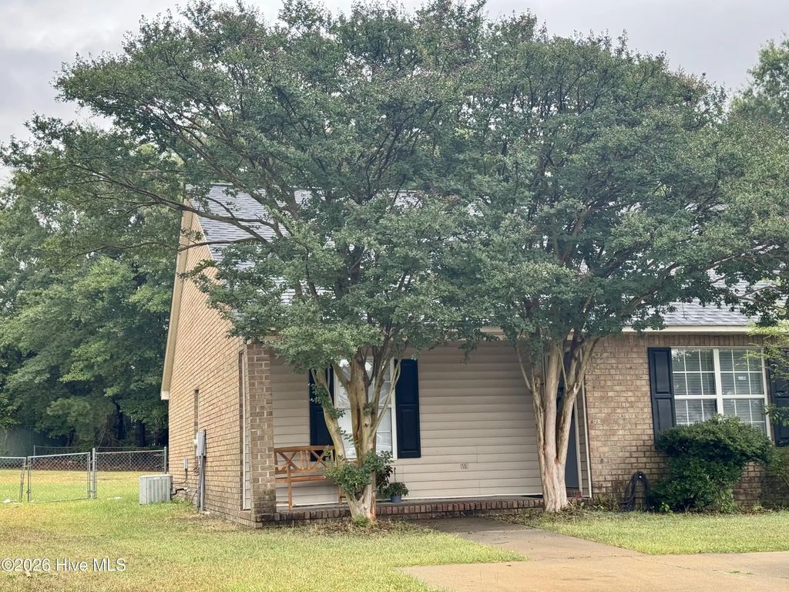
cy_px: 296
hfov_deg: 39.7
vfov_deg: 30.3
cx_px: 394
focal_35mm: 48
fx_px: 1094
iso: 64
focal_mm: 6.76
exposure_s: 1/621
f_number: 1.78
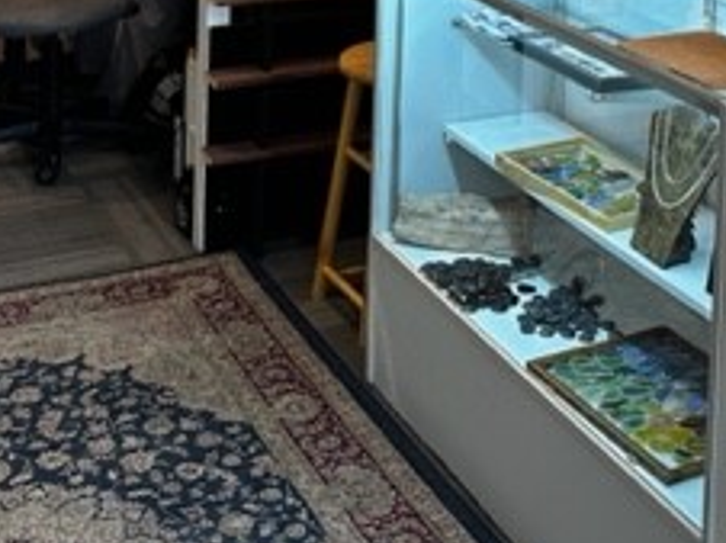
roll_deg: -1.0
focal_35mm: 68
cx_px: 495
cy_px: -183
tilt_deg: -6.3
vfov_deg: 19.7
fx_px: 1425
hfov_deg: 28.4
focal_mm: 6.86
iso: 80
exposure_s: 1/120
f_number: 1.78
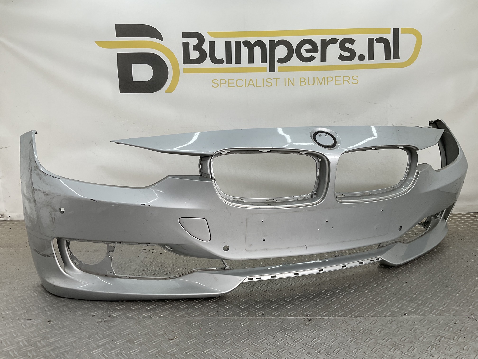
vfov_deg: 48.2
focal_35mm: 29
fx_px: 400
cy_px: 180
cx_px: 239
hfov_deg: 61.7
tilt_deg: -8.3
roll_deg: +0.1
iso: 16
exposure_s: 1/190
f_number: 1.8
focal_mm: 3
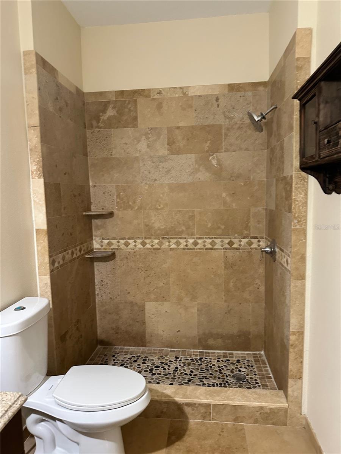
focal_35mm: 24
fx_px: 315
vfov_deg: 71.6
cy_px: 227
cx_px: 170
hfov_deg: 56.8
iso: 500
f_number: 1.78
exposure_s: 1/60
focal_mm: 6.86
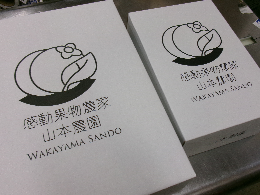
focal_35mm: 36
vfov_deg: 39.7
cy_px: 98
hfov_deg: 51.4
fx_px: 270
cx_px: 130
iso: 134
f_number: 4.5
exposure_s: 1/34
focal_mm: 6.4
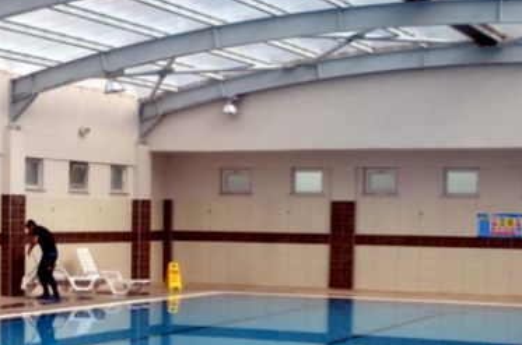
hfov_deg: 23.6
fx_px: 1215
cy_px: 338
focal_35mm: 84
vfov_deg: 15.9
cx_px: 60
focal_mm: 18
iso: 125
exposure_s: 1/250
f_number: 8
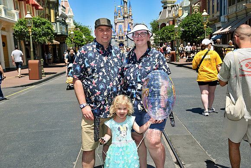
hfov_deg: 46.4
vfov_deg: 31.9
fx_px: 293
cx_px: 126
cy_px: 84
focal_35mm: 42
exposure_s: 1/250
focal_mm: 28
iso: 100
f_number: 8
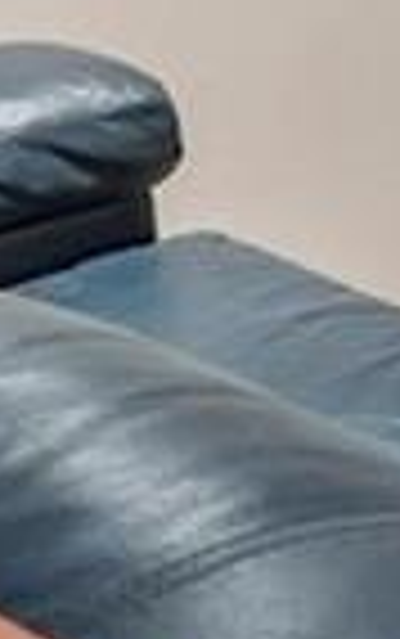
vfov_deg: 9.8
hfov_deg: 5.6
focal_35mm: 195
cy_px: -716
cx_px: 1708
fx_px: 3394
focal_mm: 17
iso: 400
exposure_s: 1/2
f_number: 9
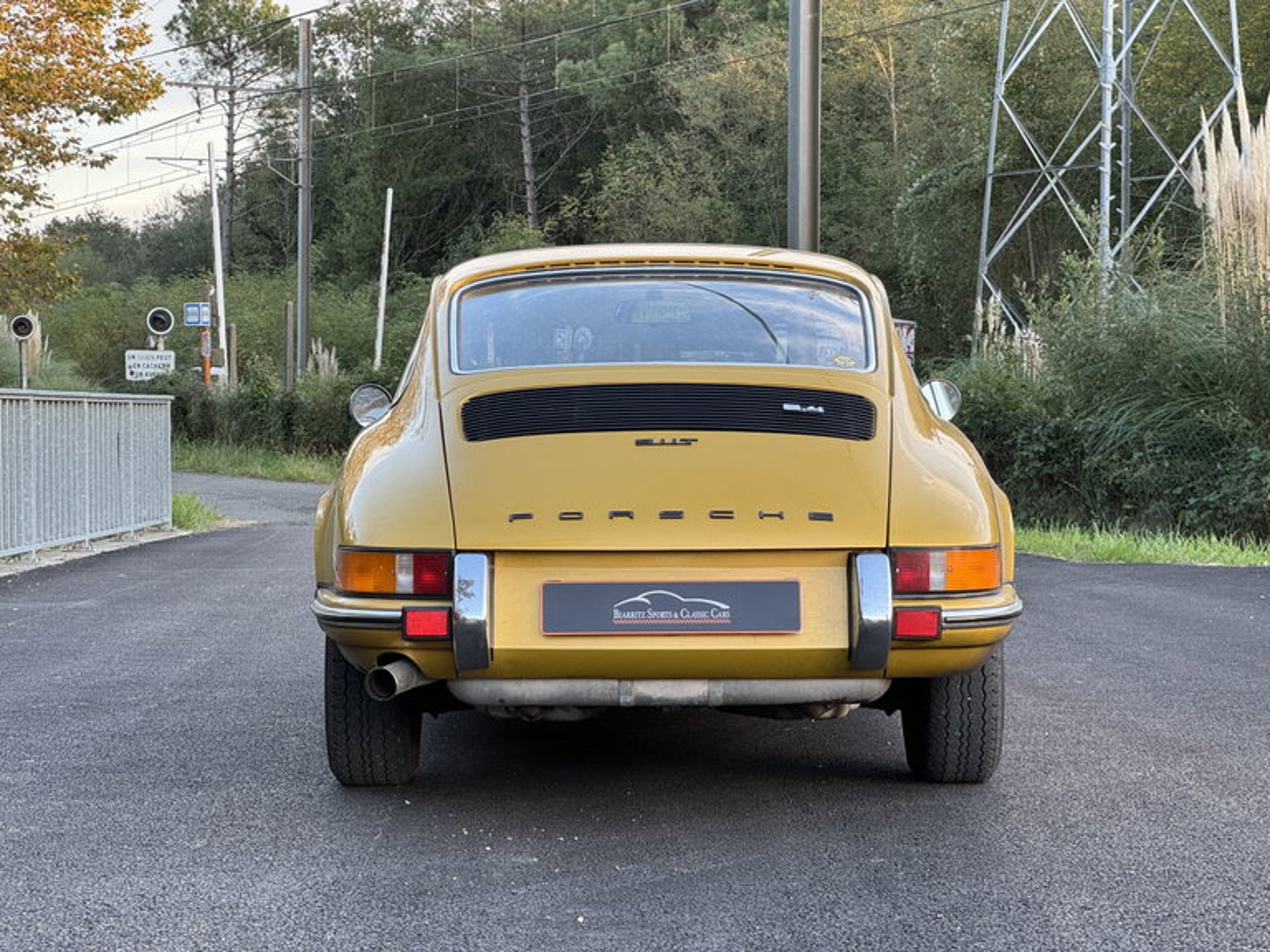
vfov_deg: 19.1
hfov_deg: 25.3
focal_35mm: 77
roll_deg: +0.1
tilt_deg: -1.5
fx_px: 2825
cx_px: 635
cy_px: 476
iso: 100
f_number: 2.8
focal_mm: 9
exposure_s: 1/99
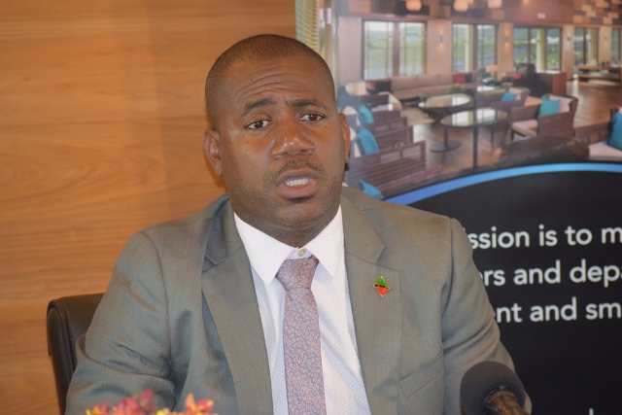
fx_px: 2851
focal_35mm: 165
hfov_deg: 12.4
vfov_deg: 8.3
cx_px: 311
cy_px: 208
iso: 1000
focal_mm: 110
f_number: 4.5
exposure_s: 1/60
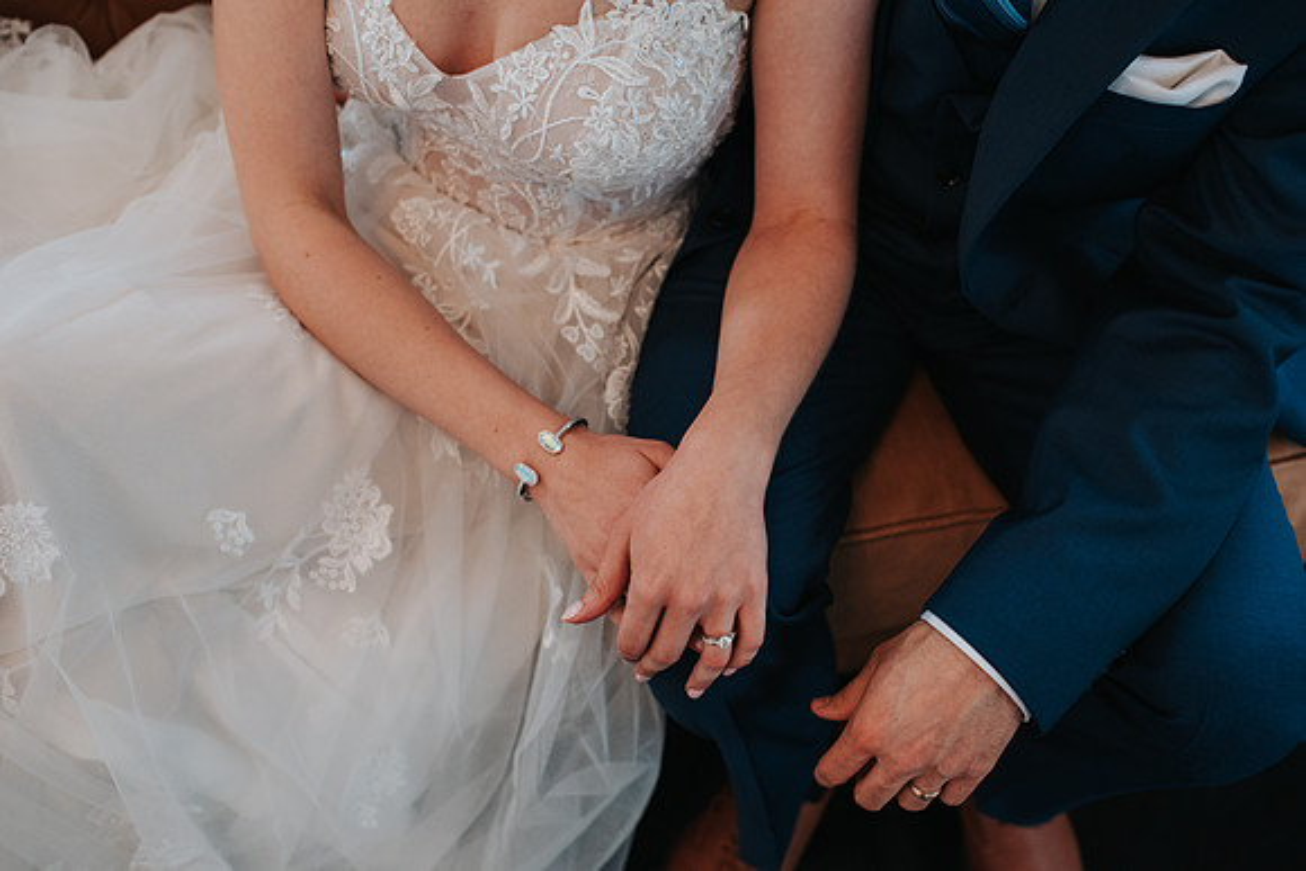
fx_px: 1270
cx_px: 653
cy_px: 436
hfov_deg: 54.4
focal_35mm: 35
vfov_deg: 37.9
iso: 1000
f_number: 3.2
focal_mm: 35
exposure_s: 1/125
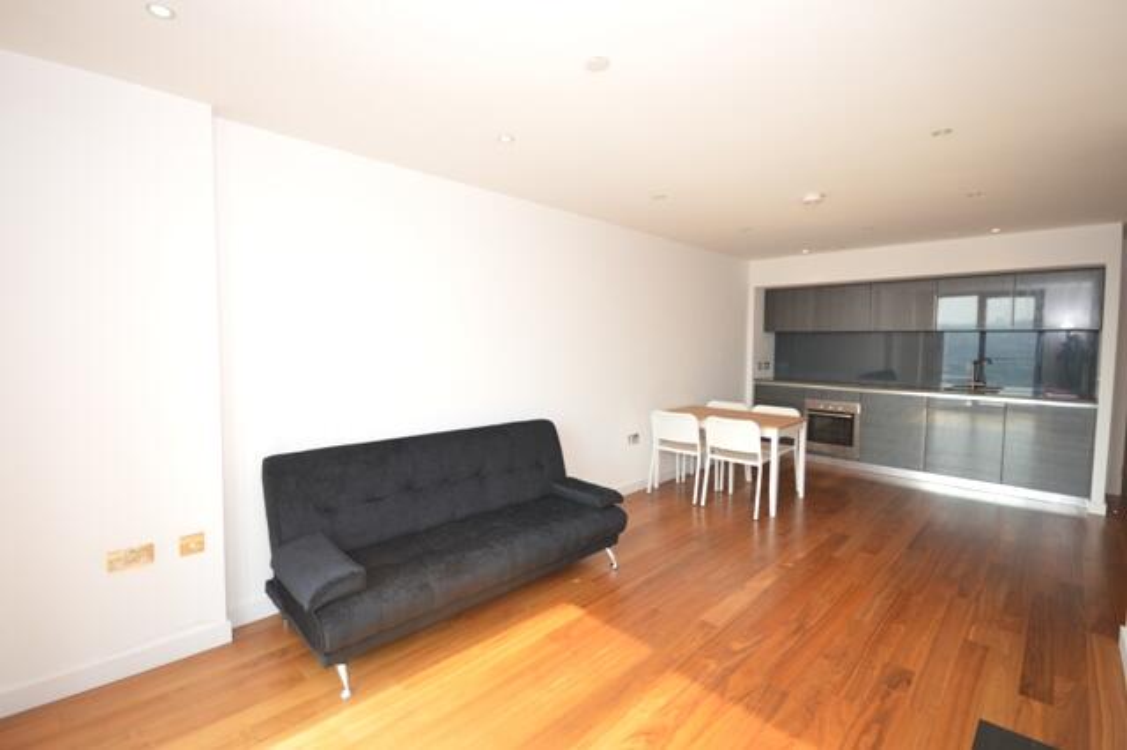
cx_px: 564
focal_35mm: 15
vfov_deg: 77.3
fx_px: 469
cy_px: 375
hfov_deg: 100.4
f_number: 5.6
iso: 400
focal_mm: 10
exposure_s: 1/125
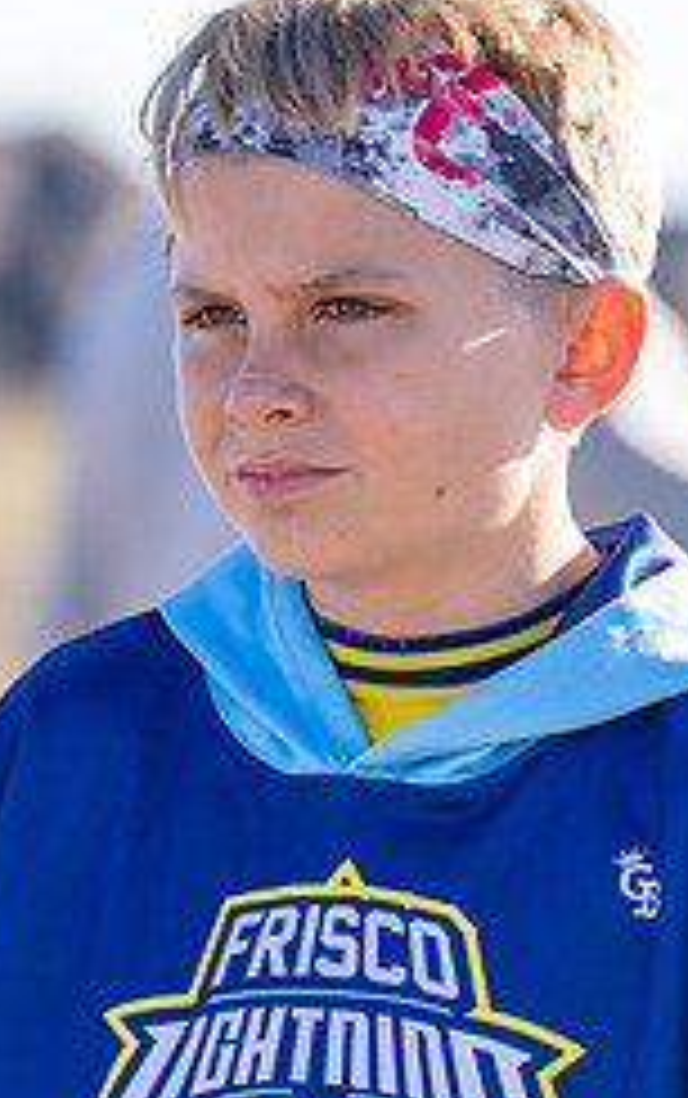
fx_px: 10296
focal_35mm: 344
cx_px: 549
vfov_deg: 6.1
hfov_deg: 3.8
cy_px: 736
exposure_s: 1/500
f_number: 3.2
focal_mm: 142
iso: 100
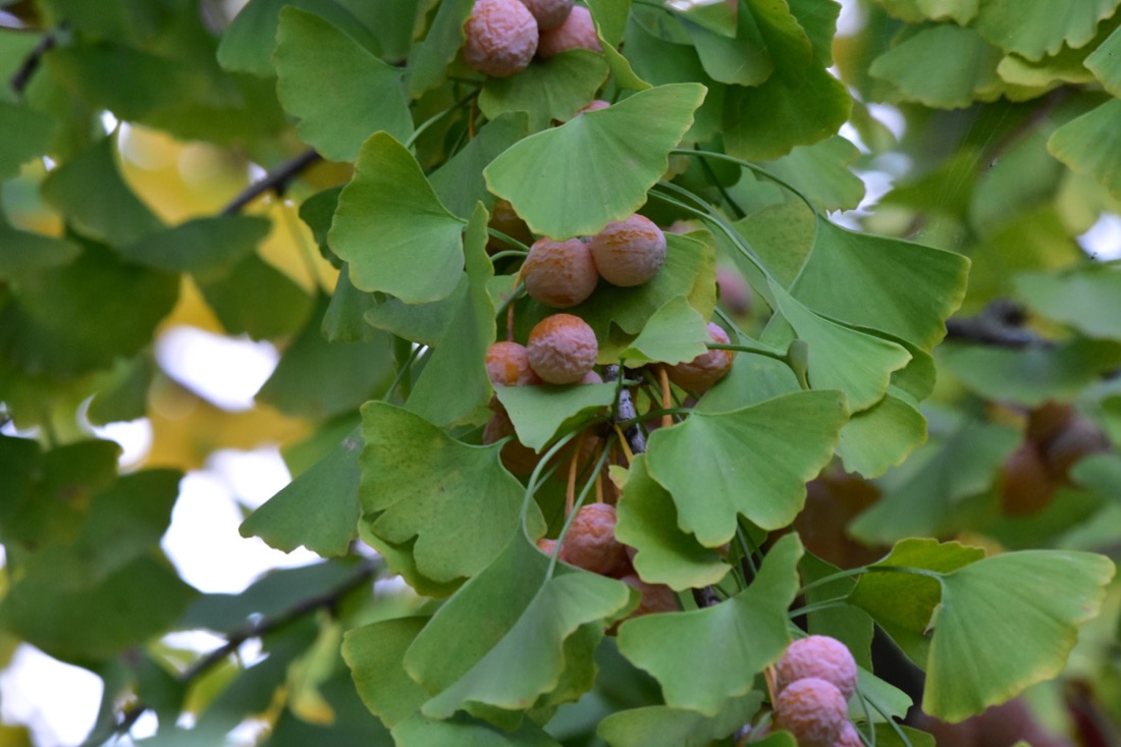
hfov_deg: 3.5
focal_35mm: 585
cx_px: 560
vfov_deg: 2.3
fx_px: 18212
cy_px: 374
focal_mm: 390
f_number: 8
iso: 3200
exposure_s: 1/100
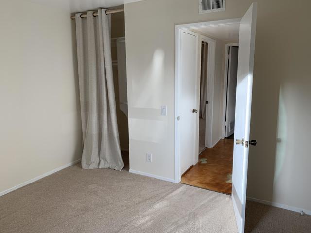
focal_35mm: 26
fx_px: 234
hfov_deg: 67.3
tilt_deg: -12.4
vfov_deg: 53.1
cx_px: 156
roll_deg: +0.8
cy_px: 116
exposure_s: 1/122
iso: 25
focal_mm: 4.25
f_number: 1.8
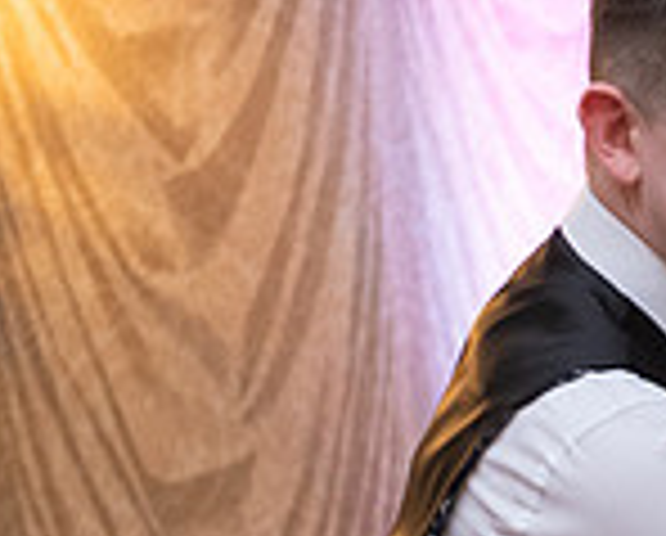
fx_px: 3259
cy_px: 687
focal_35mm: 165
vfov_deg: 9.2
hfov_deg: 11.1
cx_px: 1094
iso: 1250
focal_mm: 45
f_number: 3.5
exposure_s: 1/160
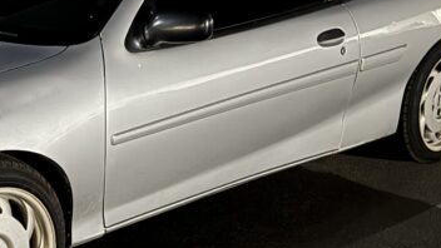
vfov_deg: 15.9
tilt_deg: -16.3
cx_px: 58
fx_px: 889
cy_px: 81
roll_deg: -0.6
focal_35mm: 76
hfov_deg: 27.0
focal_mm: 6.76
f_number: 1.78
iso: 2500
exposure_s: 1/9
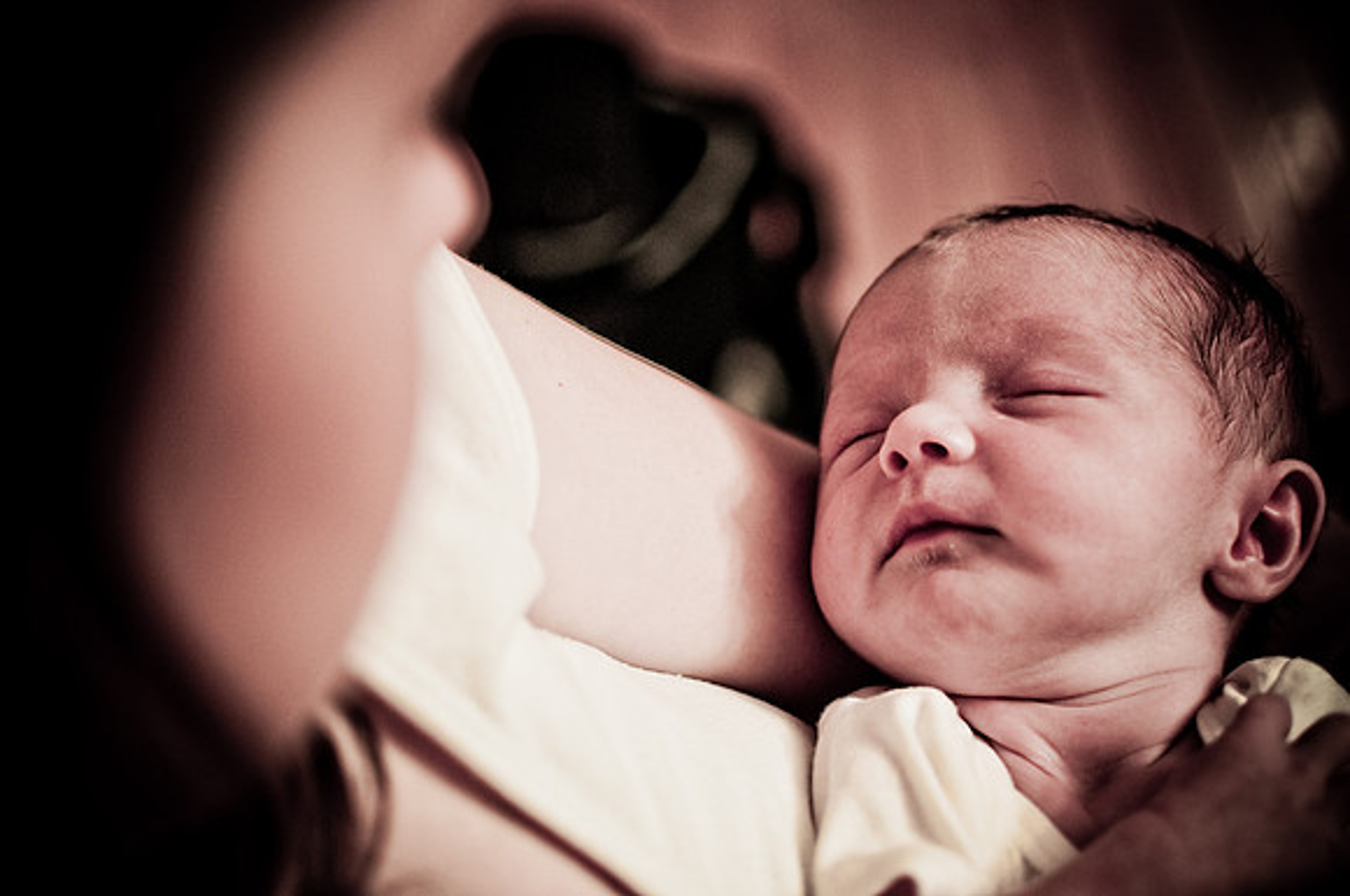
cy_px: 448
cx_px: 675
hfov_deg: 37.9
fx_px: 1966
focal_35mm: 52
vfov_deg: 25.7
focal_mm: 35
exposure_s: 1/50
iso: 250
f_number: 1.8
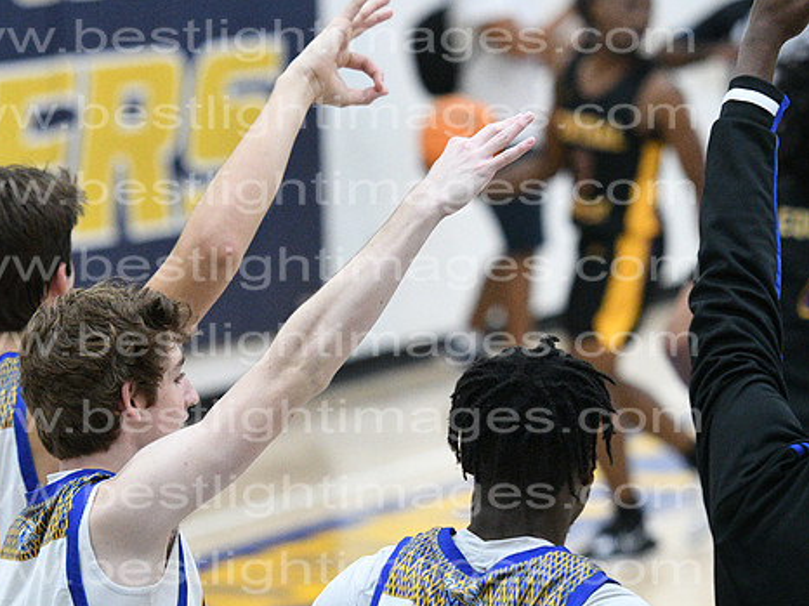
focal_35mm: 243
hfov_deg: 8.2
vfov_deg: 6.1
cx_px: 309
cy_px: 306
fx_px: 5667
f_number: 4
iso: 11400
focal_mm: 135
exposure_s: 1/800
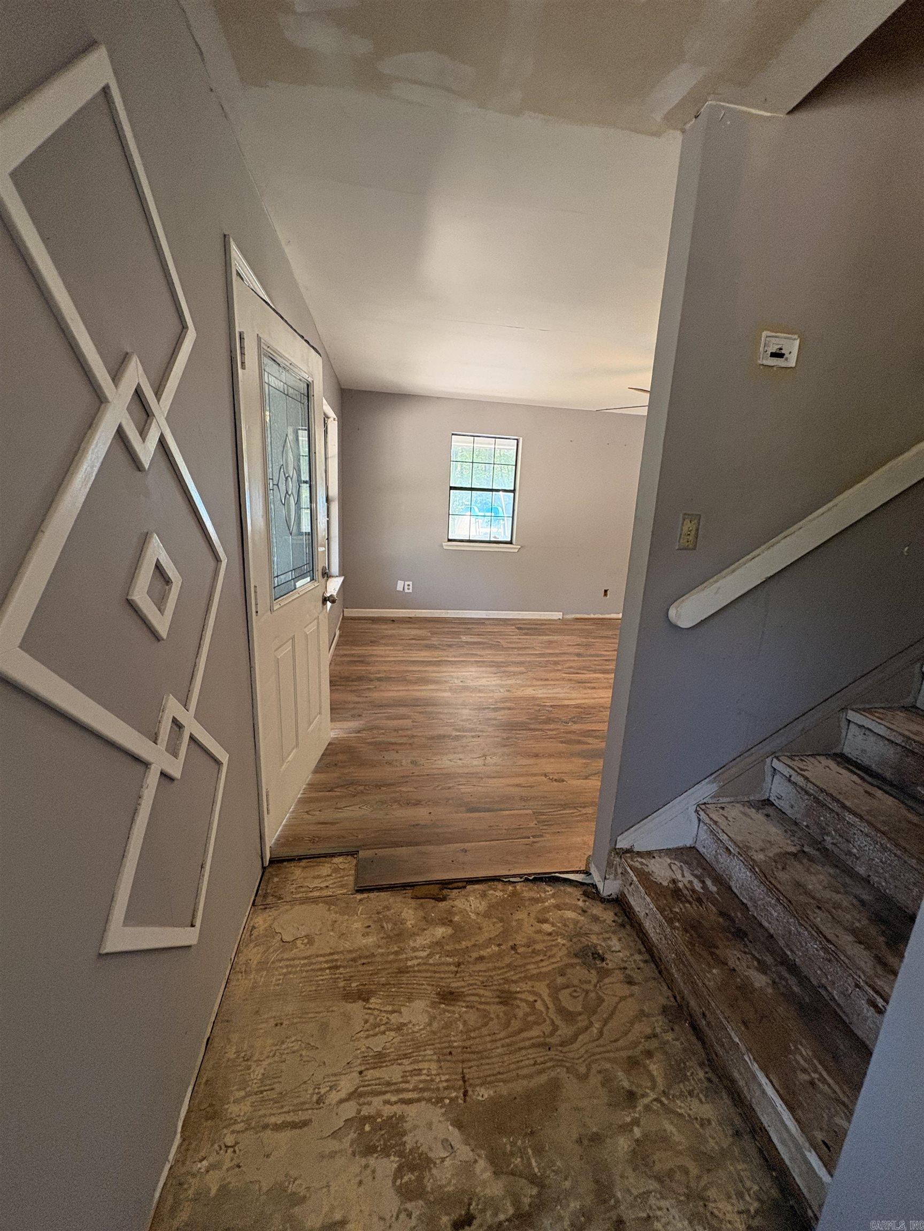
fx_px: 498
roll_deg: -3.1
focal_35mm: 14
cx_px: 462
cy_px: 616
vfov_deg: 102.1
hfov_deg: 85.7
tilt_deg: -12.5
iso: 250
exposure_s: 1/72
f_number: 2.2
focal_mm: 2.22
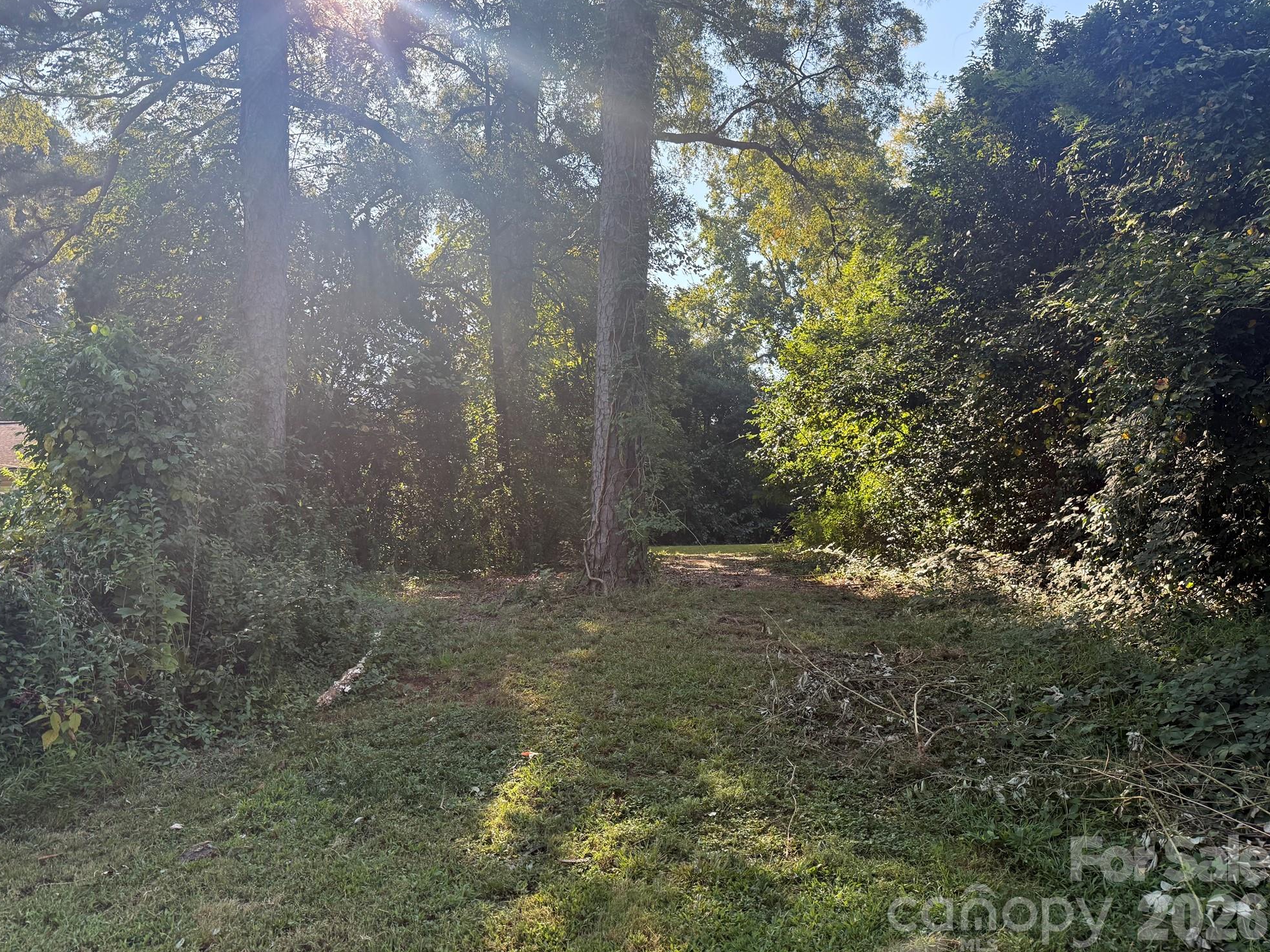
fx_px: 917
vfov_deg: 54.9
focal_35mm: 25
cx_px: 615
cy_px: 467
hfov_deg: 69.4
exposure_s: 1/796
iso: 100
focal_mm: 6.76
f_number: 1.78
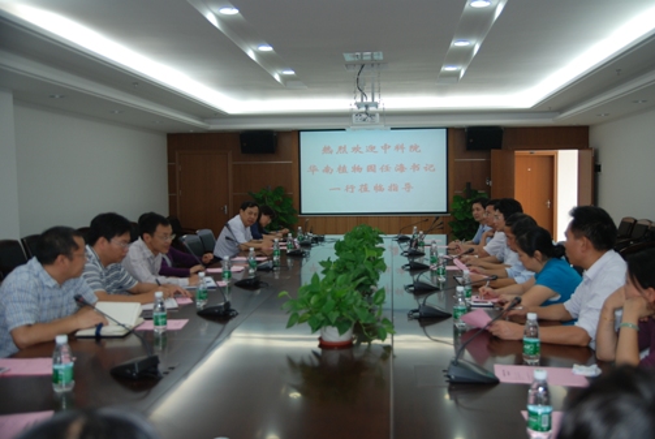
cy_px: 220
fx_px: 656
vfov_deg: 37.0
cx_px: 328
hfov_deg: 53.1
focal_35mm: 36
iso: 200
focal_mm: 24
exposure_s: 1/60
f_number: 2.8
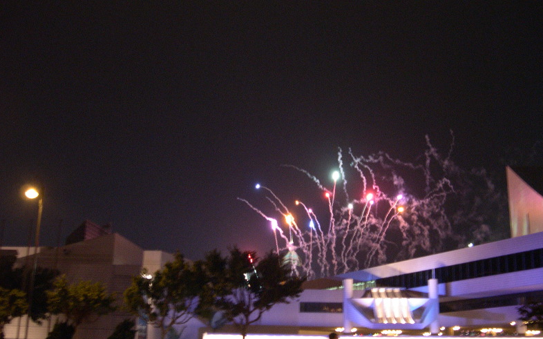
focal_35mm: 41
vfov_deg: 31.2
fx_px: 607
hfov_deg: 48.2
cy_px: 191
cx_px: 271
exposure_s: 1/9.9
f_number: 2.8
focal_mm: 8
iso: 400
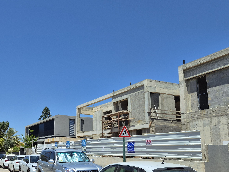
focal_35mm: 37
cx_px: 62
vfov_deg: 38.3
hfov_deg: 48.5
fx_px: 245
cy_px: 113
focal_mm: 5.4
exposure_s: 1/3760
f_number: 1.8
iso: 50
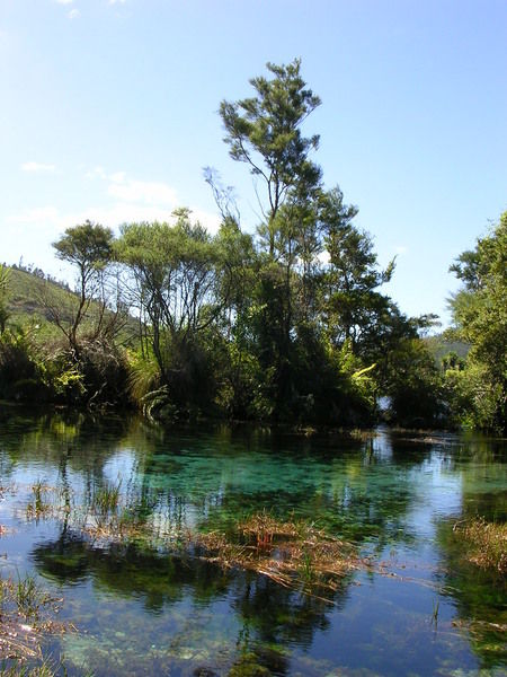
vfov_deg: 49.0
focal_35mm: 38
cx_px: 254
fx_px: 742
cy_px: 338
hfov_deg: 37.7
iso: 50
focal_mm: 5.8
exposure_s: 1/178
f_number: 5.6
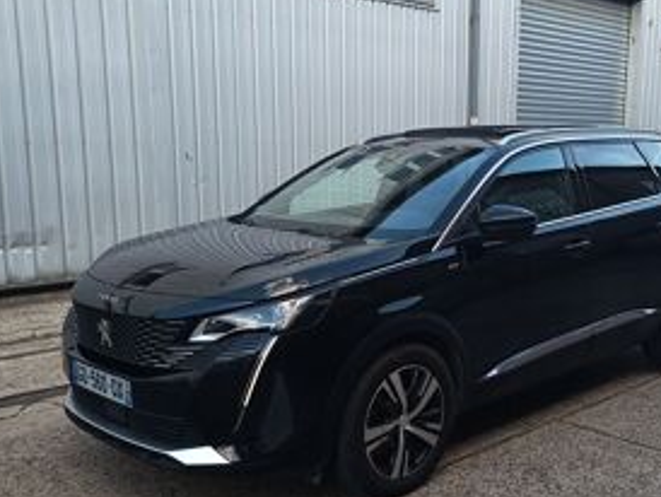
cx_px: 425
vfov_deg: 34.3
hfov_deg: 44.3
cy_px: 290
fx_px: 803
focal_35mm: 42
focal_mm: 5.24
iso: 64
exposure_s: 1/100
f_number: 1.7
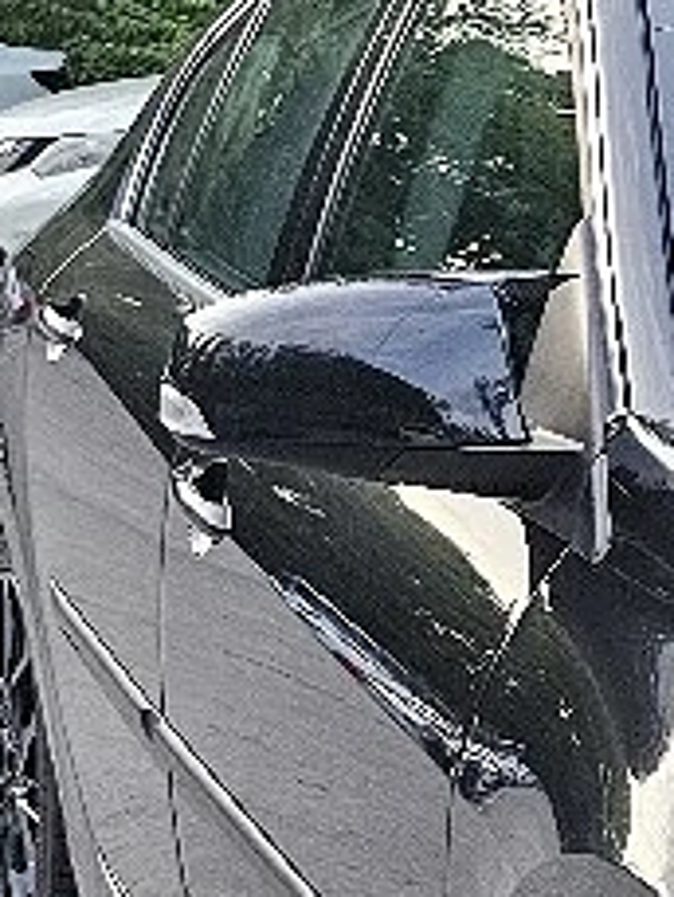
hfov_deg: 9.7
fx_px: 3476
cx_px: 1661
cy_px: 135
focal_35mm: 134
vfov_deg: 14.6
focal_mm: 6.3
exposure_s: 1/101
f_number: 1.7
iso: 500
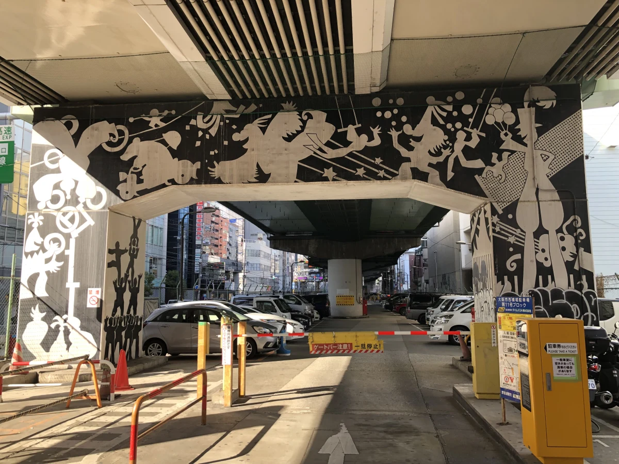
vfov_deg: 49.7
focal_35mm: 28
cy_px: 232
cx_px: 310
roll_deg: +2.0
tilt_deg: +8.0
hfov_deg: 63.4
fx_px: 501
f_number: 1.8
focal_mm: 4
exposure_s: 1/159
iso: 20
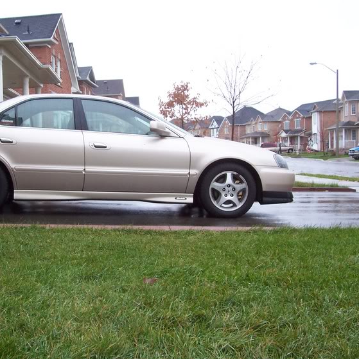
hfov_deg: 38.6
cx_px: 112
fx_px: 505
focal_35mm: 43
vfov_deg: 39.2
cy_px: 180
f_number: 2.7
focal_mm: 5.6
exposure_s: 1/30
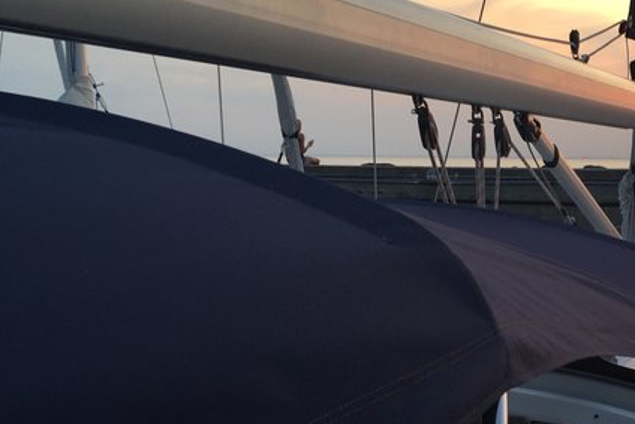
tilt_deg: -7.8
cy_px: 327
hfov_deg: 29.5
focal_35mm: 64
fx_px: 1129
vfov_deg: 21.1
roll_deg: -1.2
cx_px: 619
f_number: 2.2
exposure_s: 1/133
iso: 32
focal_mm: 4.15
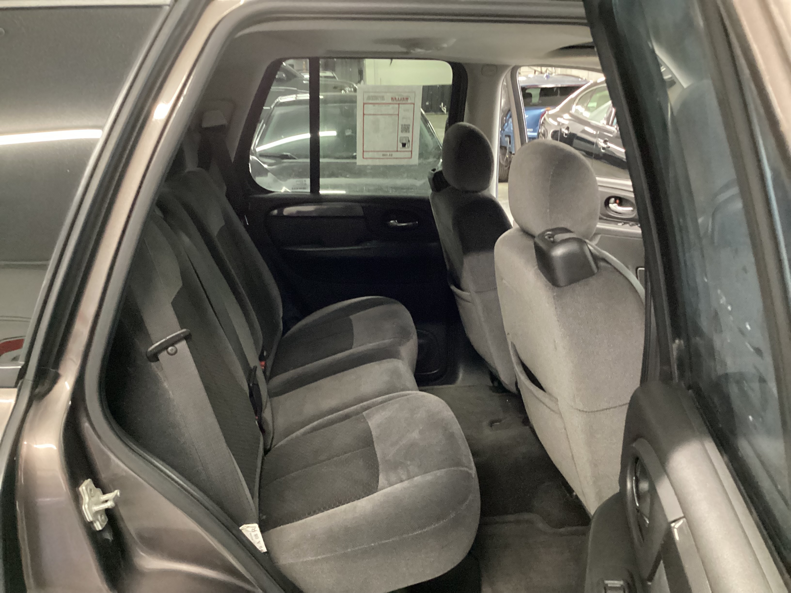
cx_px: 396
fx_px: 708
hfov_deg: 58.4
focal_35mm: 31
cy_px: 296
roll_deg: +0.9
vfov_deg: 45.4
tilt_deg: -18.2
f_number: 2.4
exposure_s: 1/25
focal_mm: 3.3
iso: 800
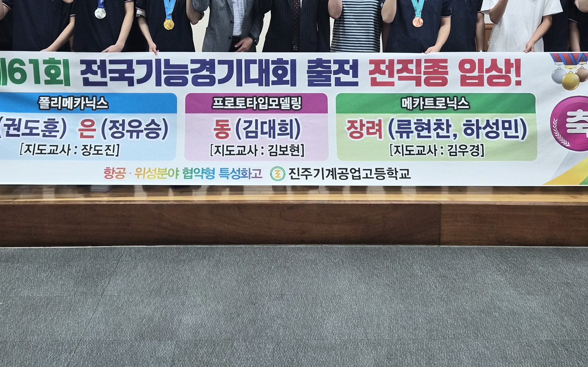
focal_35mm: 41
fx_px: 657
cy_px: 46
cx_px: 263
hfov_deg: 48.1
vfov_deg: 30.1
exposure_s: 1/120
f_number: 1.8
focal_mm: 5.4
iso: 320
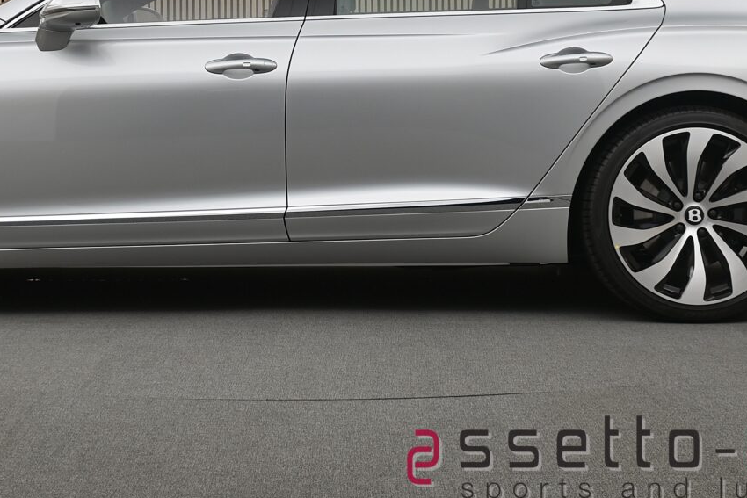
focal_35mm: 78
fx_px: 1619
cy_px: 35
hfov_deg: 25.9
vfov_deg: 17.2
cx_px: 279
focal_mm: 26
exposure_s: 1/50
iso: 320
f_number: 4.5
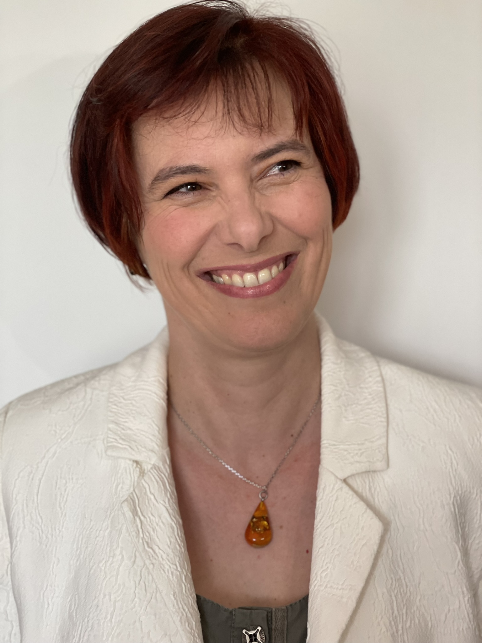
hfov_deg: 28.0
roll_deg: +1.0
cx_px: 241
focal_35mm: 52
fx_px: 965
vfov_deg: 36.8
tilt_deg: -6.5
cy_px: 322
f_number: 2
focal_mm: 6
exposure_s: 1/94
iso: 250
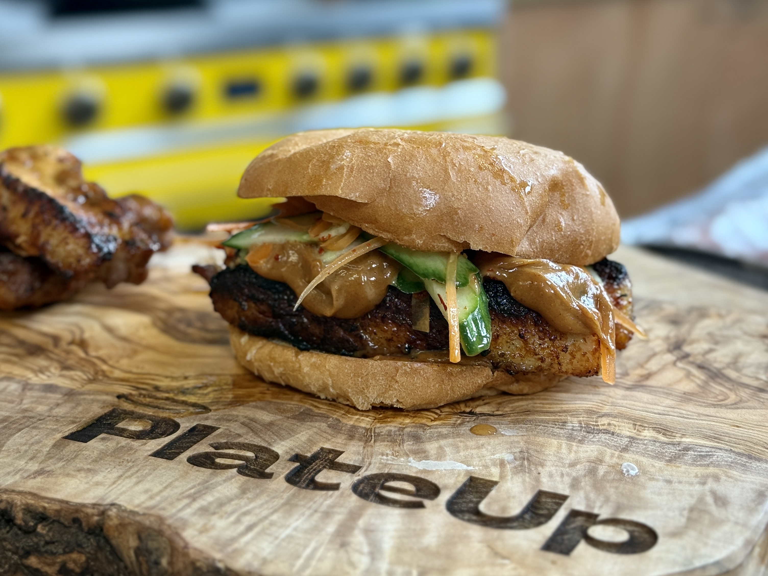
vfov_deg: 30.3
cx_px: 384
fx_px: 1065
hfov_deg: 39.7
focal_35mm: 48
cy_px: 288
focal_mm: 6.76
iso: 64
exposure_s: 1/100
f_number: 1.78
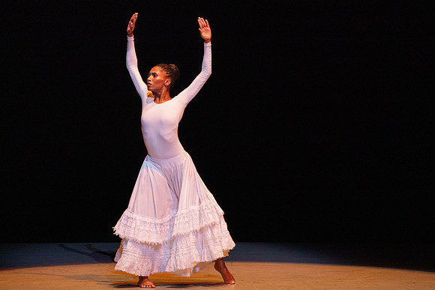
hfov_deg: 4.9
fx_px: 5087
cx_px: 229
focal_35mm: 421
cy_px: 145
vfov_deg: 3.3
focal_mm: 400
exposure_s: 1/400
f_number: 6.3
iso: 5000
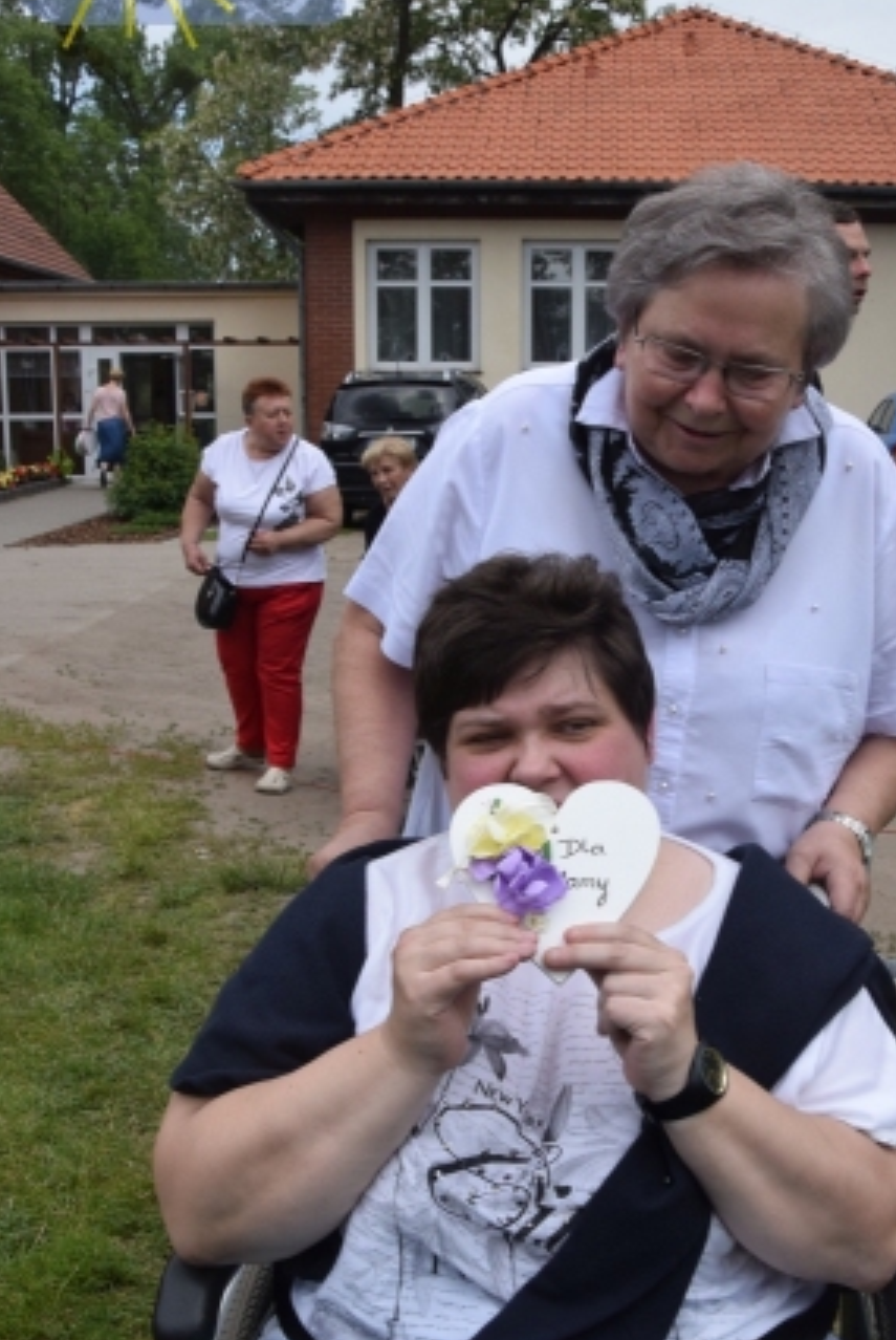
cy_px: 695
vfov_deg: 50.6
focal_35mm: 38
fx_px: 1415
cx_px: 589
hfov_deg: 34.8
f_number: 13
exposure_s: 1/640
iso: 800
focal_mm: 18
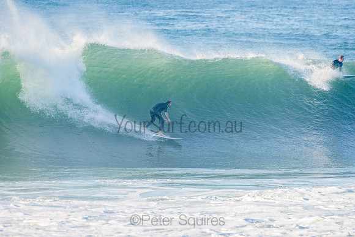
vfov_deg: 2.8
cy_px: 118
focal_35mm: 500
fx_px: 4931
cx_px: 178
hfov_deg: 4.1
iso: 400
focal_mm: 500
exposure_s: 1/1600
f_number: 5.6
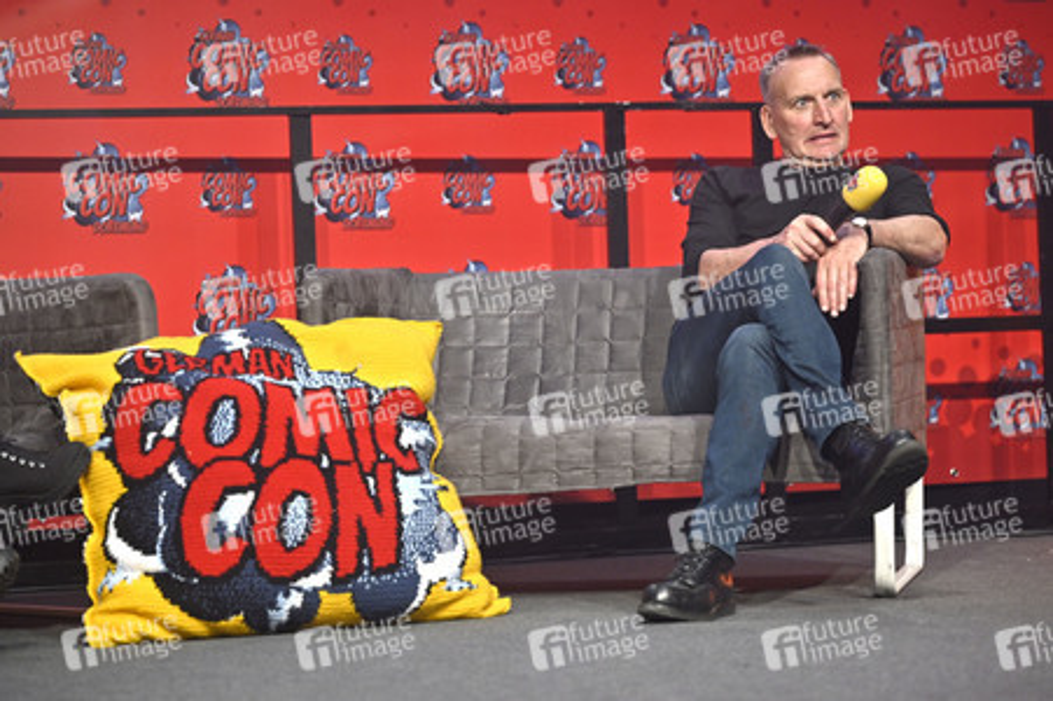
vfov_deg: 13.0
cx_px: 526
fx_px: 3069
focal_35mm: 105
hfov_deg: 19.5
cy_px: 350
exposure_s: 1/500
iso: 1250
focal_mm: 105
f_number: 2.8
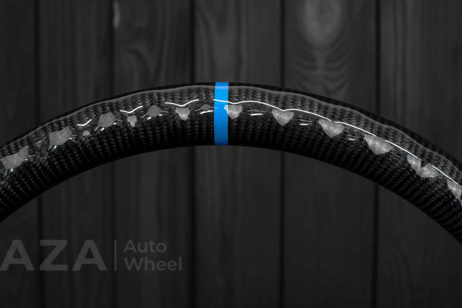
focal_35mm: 58
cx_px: 223
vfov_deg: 23.6
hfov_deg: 34.7
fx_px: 739
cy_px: 144
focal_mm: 35
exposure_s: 1/125
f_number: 6.3
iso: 500
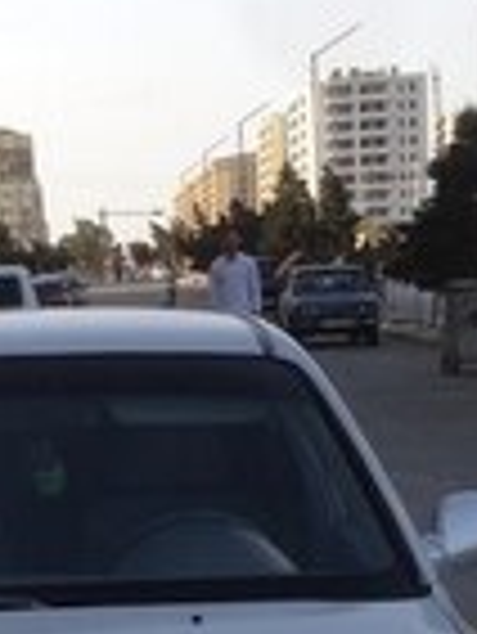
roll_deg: +4.9
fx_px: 2128
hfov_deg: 12.7
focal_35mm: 116
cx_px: 40
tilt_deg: -14.6
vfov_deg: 16.4
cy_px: 724
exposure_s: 1/602
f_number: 2.4
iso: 50
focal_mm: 4.12
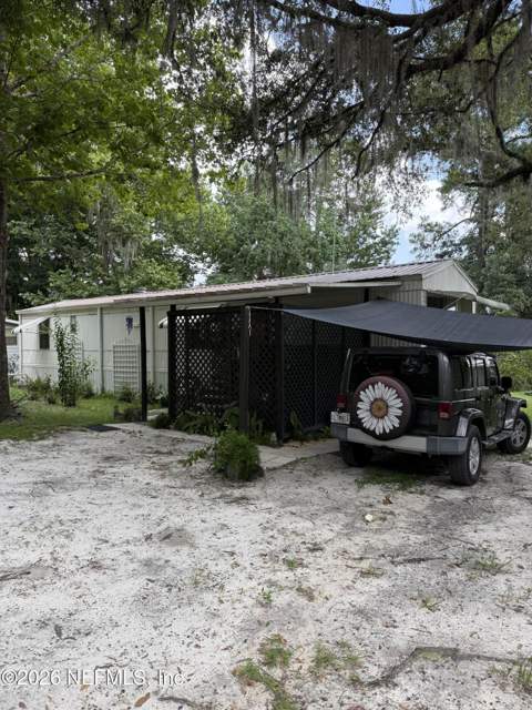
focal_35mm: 24
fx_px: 492
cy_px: 355
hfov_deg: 56.8
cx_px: 266
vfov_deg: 71.6
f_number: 1.78
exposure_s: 1/484
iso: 100
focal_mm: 6.76
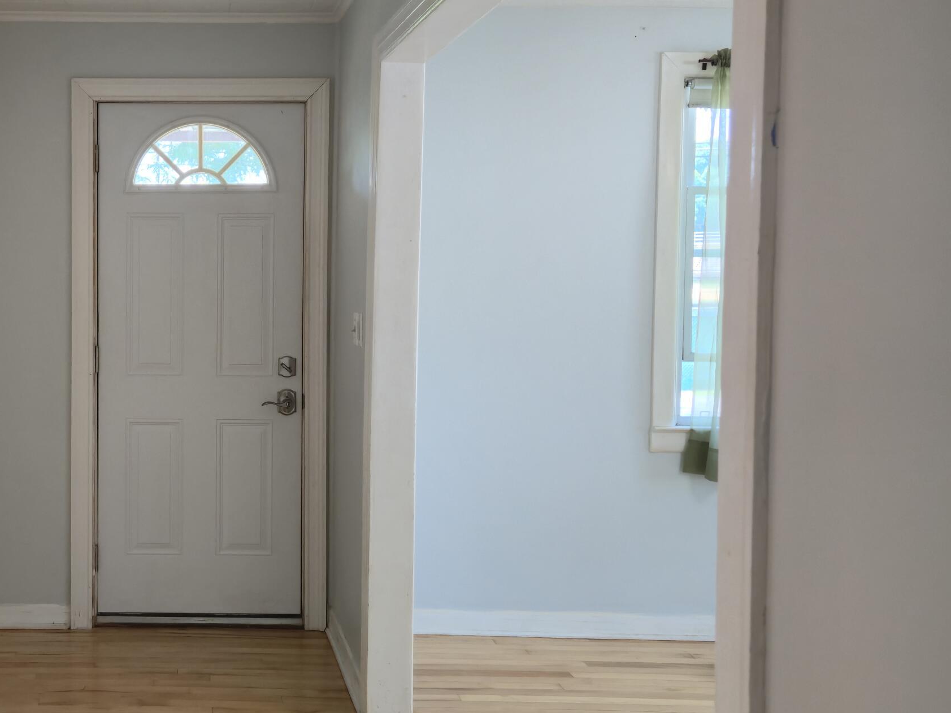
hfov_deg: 43.0
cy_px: 319
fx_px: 1126
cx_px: 149
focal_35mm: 41
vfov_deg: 35.1
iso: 100
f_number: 1.8
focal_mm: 5.4
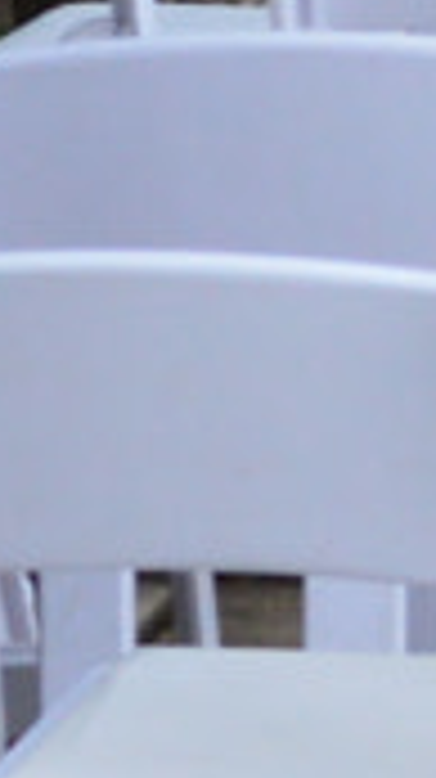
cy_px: -139
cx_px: 2274
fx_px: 12238
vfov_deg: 3.6
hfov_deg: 2.0
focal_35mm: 594
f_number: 8
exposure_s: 1/80
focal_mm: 32
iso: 400
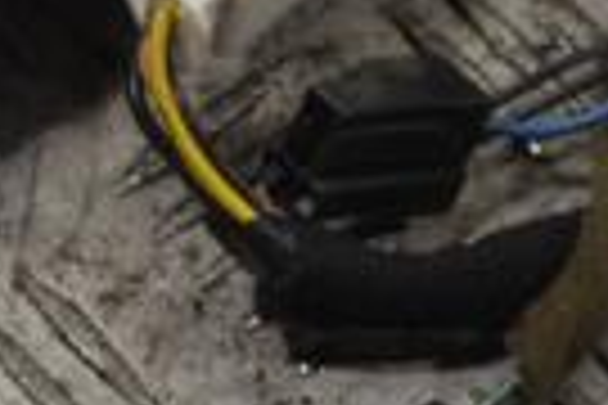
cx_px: -342
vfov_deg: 4.3
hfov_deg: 6.3
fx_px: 5421
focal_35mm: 321
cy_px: -86
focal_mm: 48
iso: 400
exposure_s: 1/125
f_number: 5.3
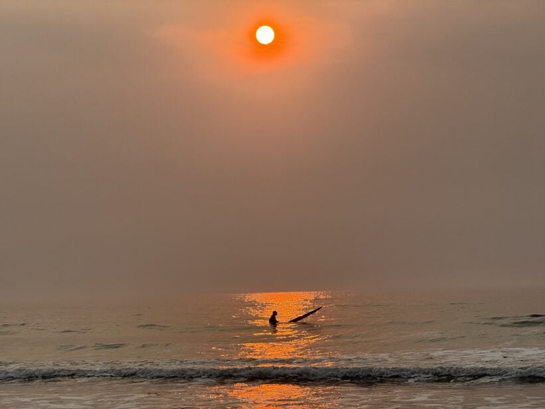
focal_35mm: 120
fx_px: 1889
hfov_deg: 16.4
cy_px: 204
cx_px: 272
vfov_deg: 12.3
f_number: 2.8
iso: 50
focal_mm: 15.66
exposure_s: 1/1650
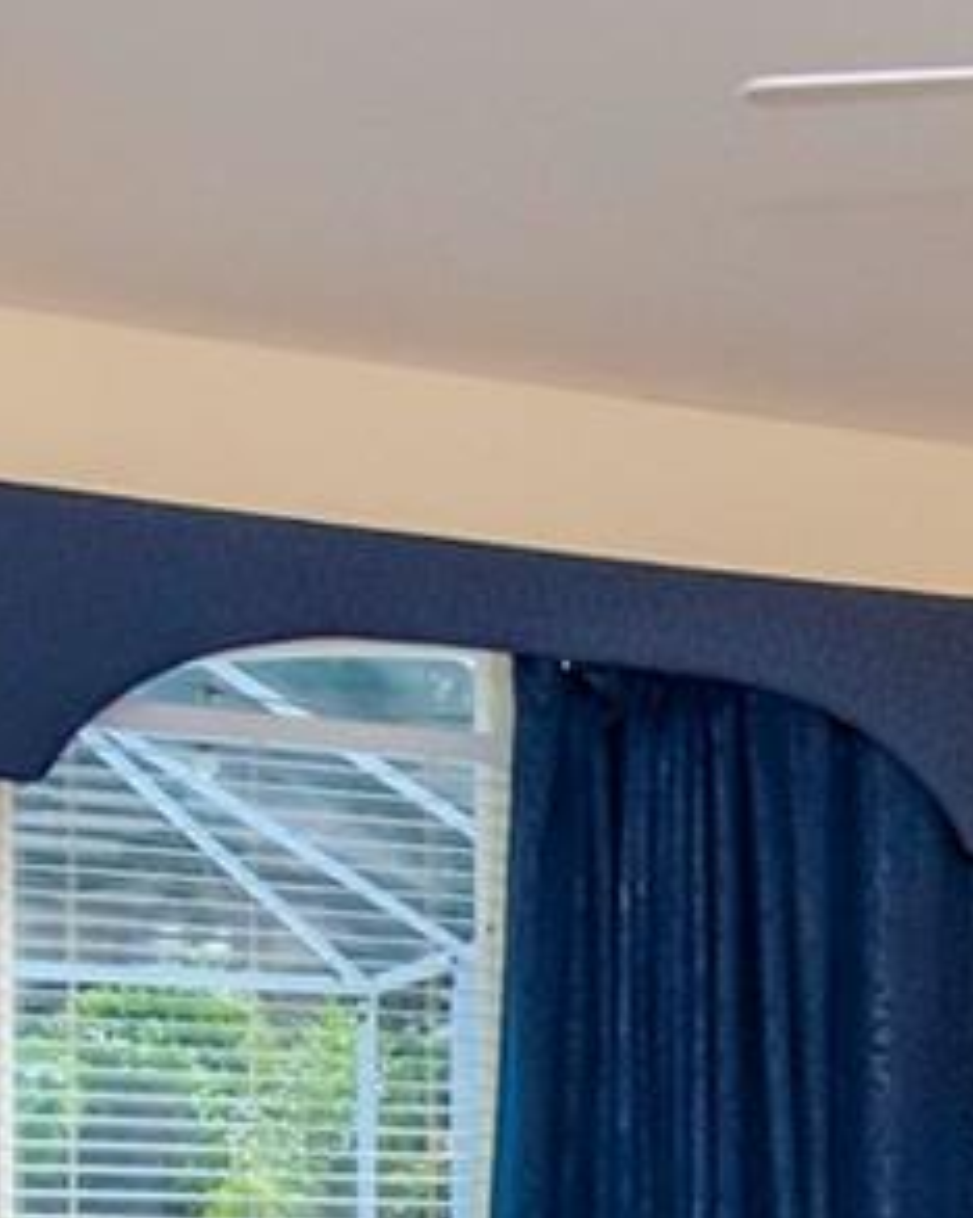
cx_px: 1189
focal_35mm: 85
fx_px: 3047
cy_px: 1380
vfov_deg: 21.3
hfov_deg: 17.3
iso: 800
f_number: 14
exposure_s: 1/200
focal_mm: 11
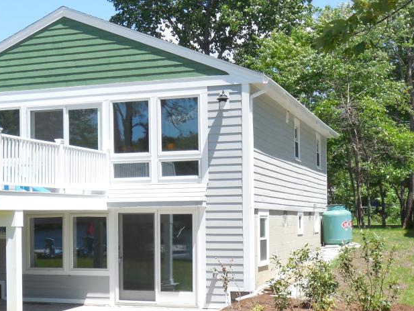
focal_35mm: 73
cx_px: 76
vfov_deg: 20.1
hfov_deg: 26.1
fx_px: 873
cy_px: 204
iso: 125
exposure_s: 1/400
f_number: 4.5
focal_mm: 7.8
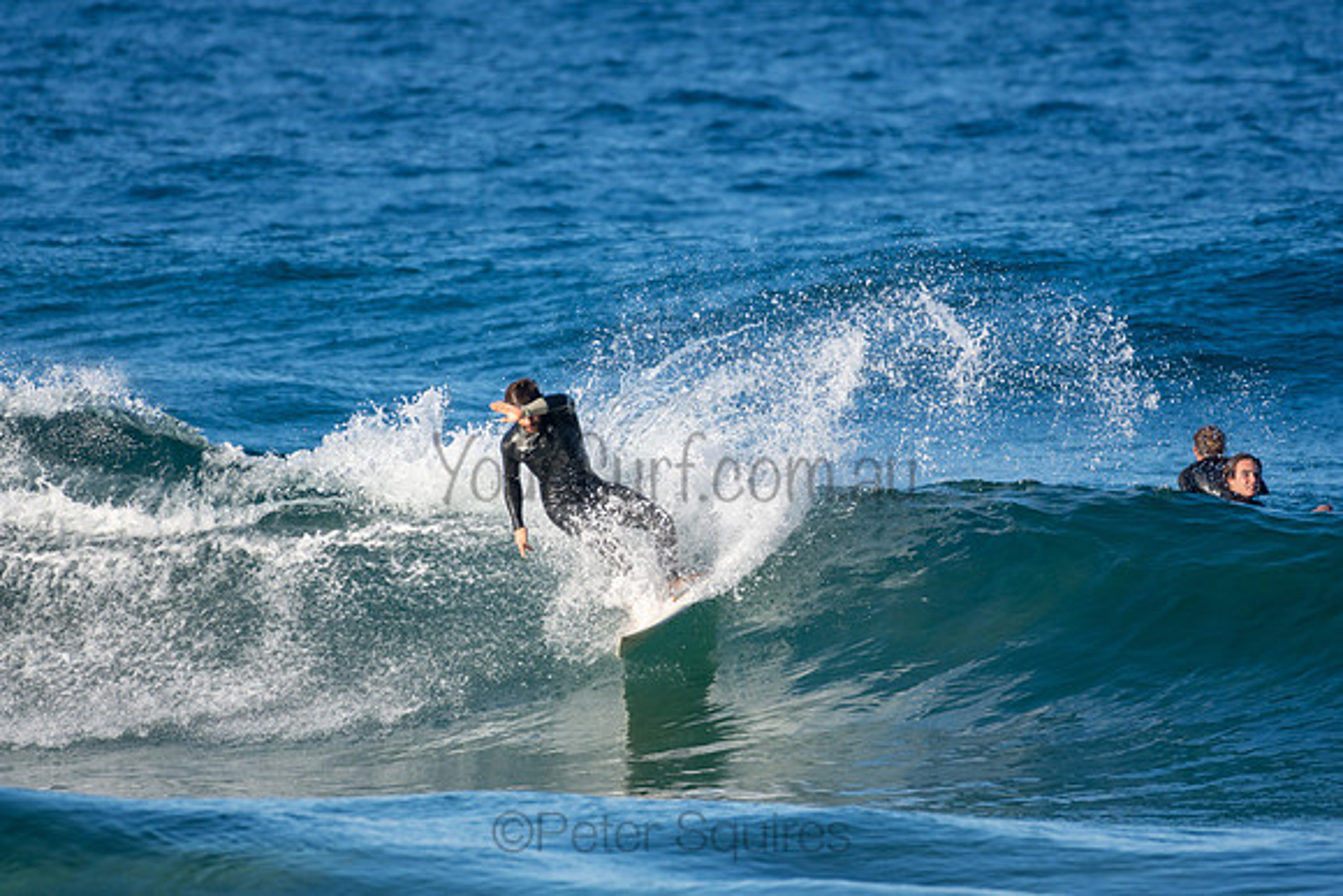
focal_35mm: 750
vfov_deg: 1.8
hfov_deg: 2.7
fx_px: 27984
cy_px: 448
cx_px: 672
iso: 280
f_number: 5.6
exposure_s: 1/1250
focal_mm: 500
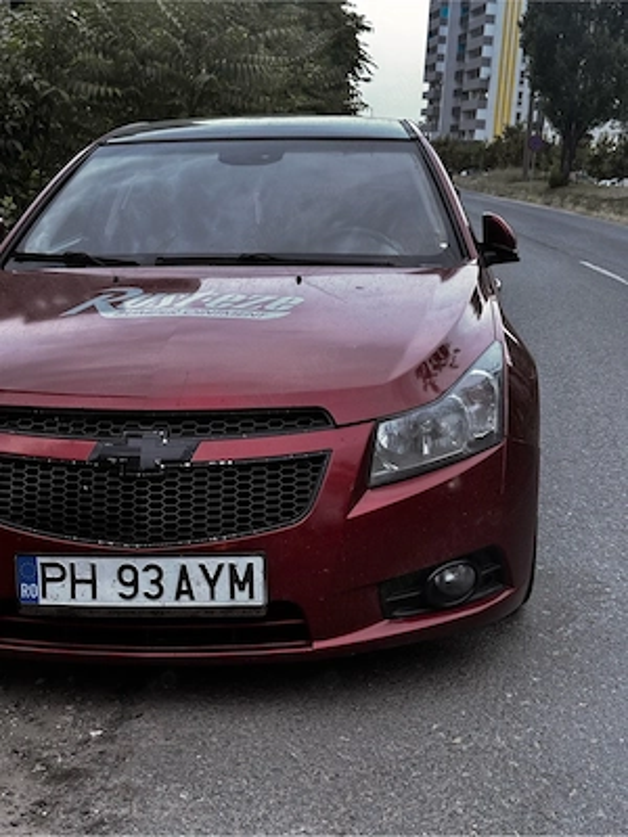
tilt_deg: -12.1
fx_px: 1161
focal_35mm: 48
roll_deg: -3.5
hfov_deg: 30.3
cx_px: 314
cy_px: 418
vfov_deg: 39.7
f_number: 1.78
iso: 250
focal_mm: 6.86
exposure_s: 1/60
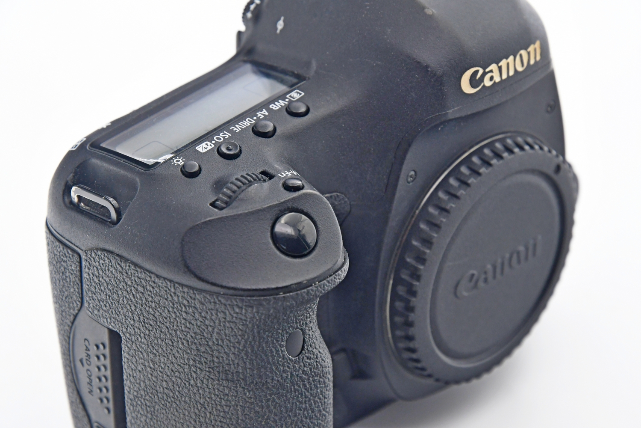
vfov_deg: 13.0
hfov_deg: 19.5
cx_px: 320
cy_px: 214
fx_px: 1869
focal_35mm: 105
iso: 1250
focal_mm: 70
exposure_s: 1/125
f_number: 8
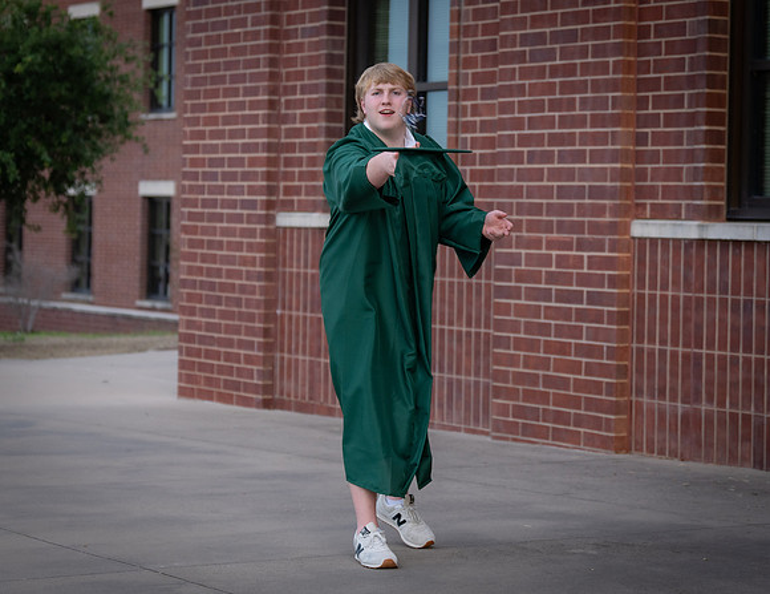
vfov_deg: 14.9
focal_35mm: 101
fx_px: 2270
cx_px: 396
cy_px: 228
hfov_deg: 19.3
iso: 400
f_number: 2.8
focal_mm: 70
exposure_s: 1/1000
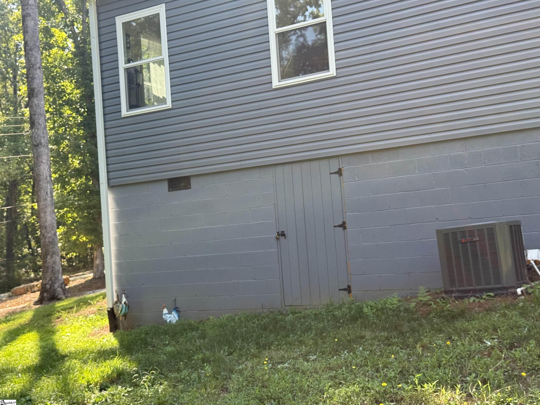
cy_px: 202
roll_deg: +4.1
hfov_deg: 39.7
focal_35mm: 48
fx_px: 749
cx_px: 270
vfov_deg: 30.3
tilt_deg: +4.4
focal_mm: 6.76
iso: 64
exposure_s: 1/534
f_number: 1.78
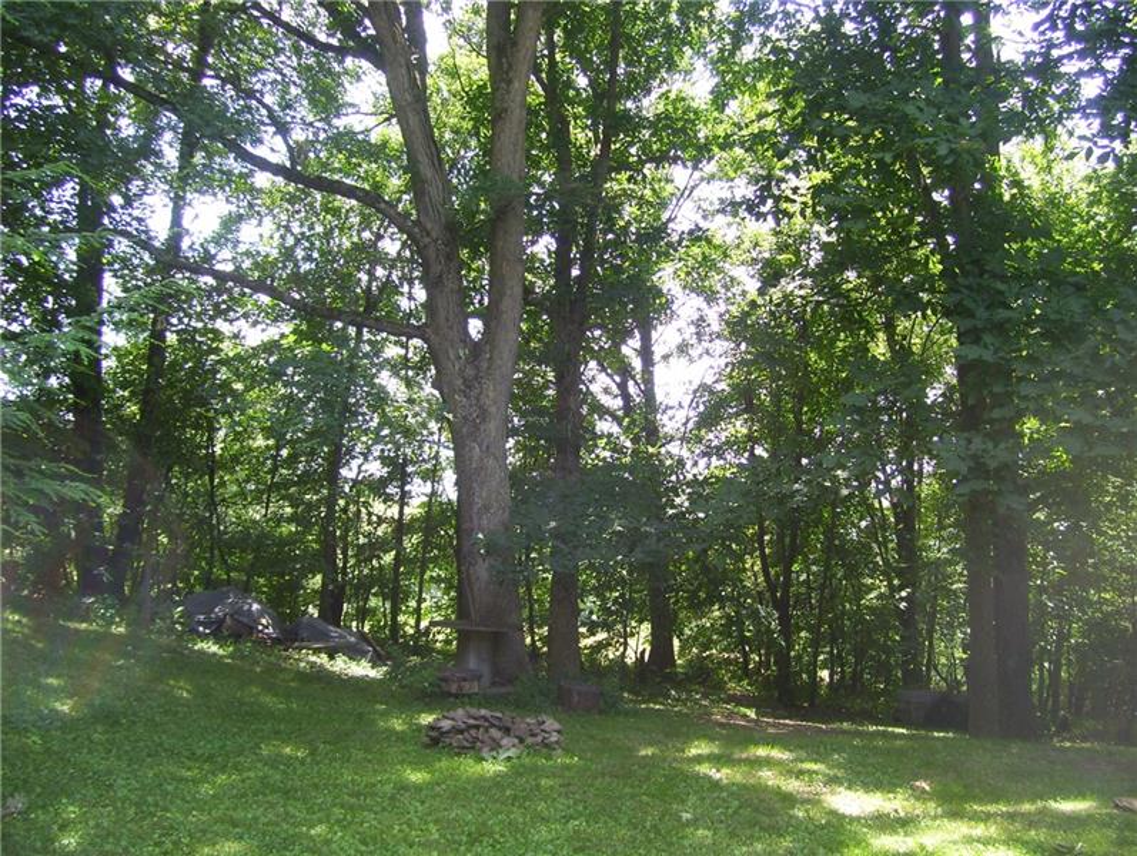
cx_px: 568
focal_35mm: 36
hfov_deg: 51.3
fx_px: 1184
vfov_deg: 39.7
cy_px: 428
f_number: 2.7
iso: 80
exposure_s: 1/100
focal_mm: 6
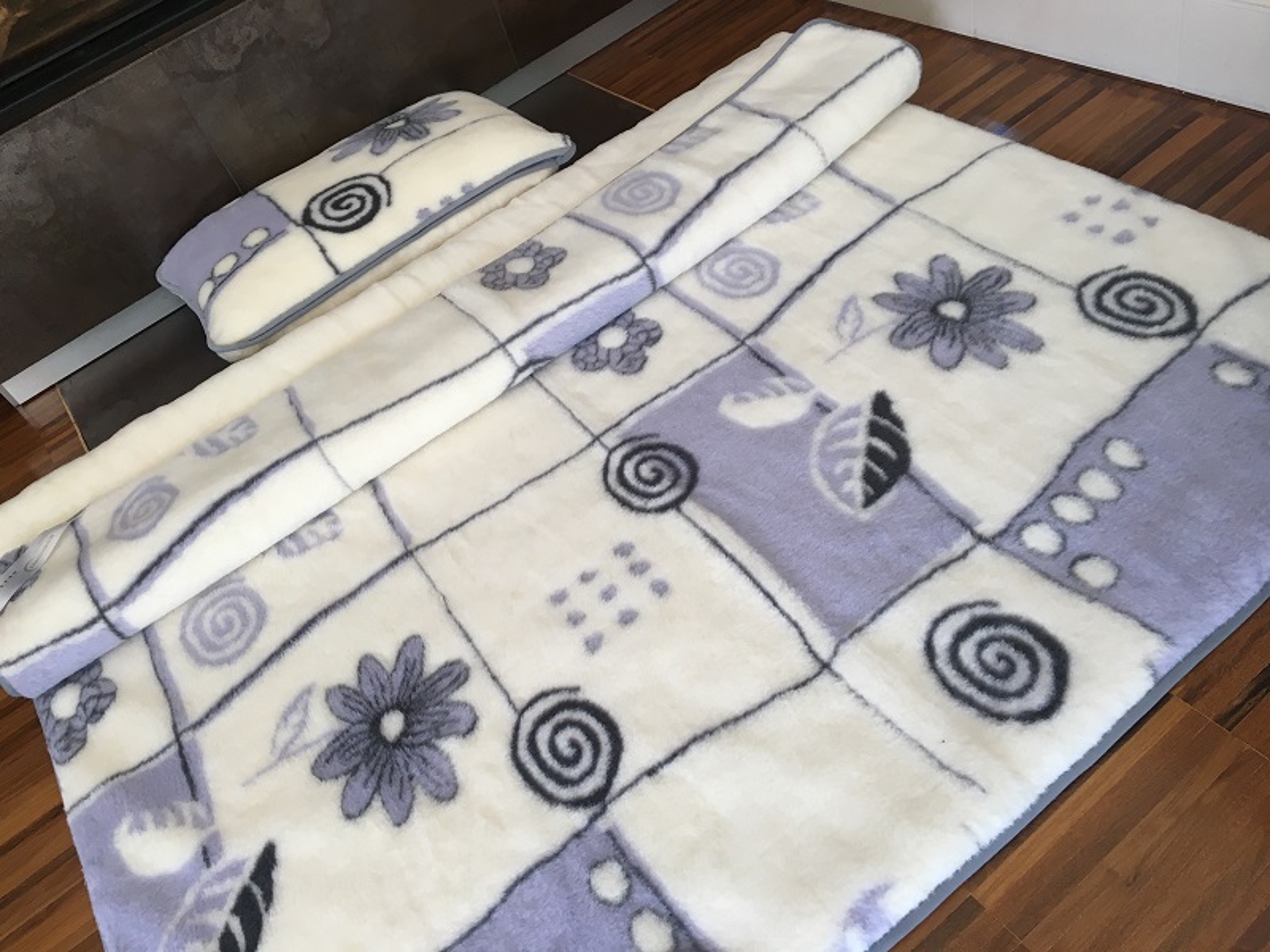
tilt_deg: -43.8
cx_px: 635
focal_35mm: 29
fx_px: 1064
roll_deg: +24.0
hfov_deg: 61.7
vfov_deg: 48.2
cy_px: 476
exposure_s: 1/33
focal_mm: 4.15
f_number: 2.2
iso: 32
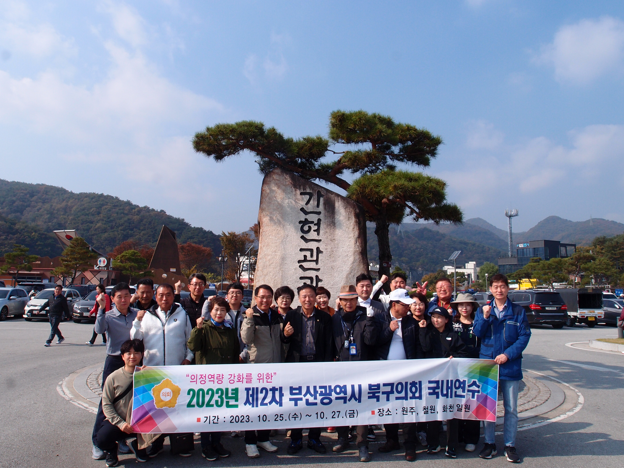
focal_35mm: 28
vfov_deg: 49.7
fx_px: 505
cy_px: 234
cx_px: 312
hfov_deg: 63.4
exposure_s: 1/800
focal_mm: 6
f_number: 5
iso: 100
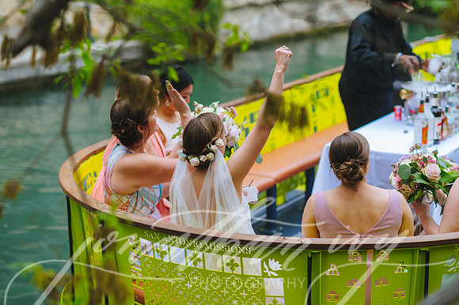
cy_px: 152
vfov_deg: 16.1
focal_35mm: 85
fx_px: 1083
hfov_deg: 23.9
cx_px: 230
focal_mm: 85
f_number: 2.2
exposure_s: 1/2000
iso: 200
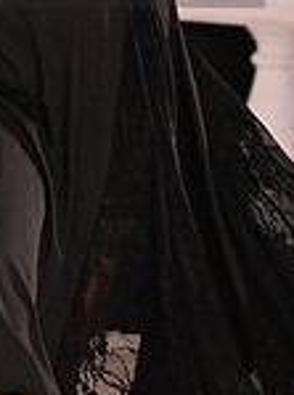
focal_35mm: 676
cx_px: -99
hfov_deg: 2.2
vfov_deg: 2.9
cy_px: -80
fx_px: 7688
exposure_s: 1/200
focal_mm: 180
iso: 2000
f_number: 5
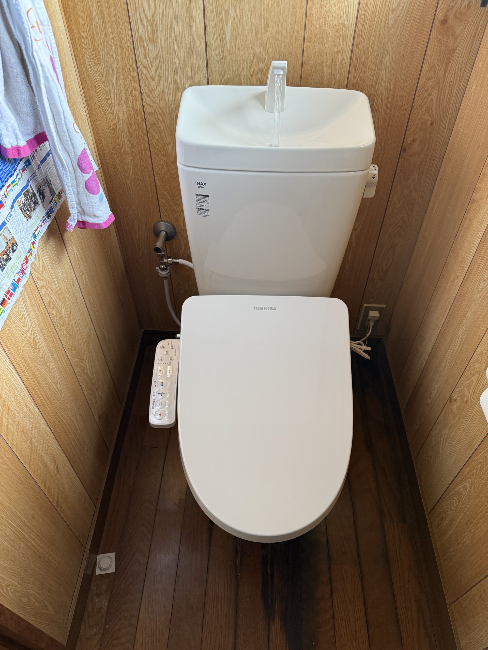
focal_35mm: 24
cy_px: 325
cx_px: 244
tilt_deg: -46.1
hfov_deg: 56.8
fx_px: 451
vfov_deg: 71.6
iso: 200
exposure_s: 1/80
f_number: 1.78
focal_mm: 6.76
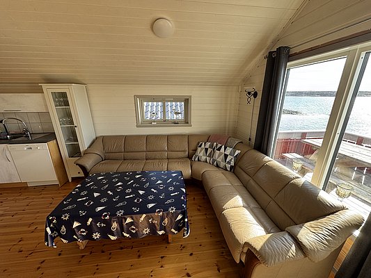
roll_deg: +0.3
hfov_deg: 102.1
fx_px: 150
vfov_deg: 85.7
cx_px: 186
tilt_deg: -15.6
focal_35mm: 14
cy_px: 139
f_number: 2.2
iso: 50
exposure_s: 1/99
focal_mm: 2.22
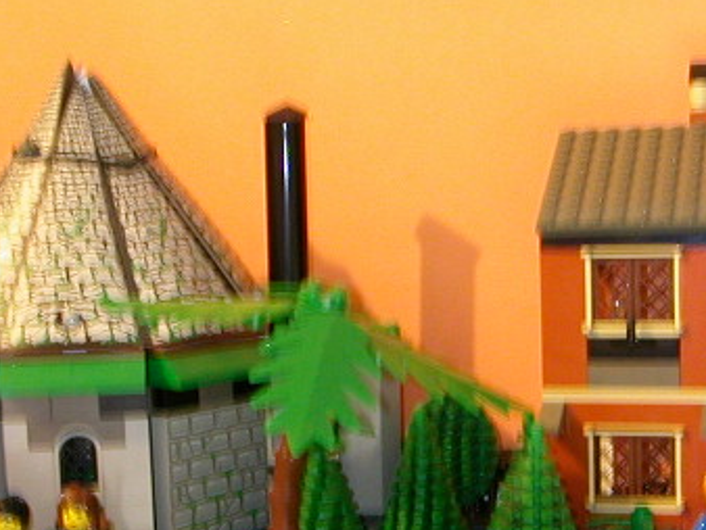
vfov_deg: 21.0
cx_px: 476
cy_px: 342
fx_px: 1429
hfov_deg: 27.6
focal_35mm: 70
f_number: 2.7
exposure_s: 1/1.7
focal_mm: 5.6
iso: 200
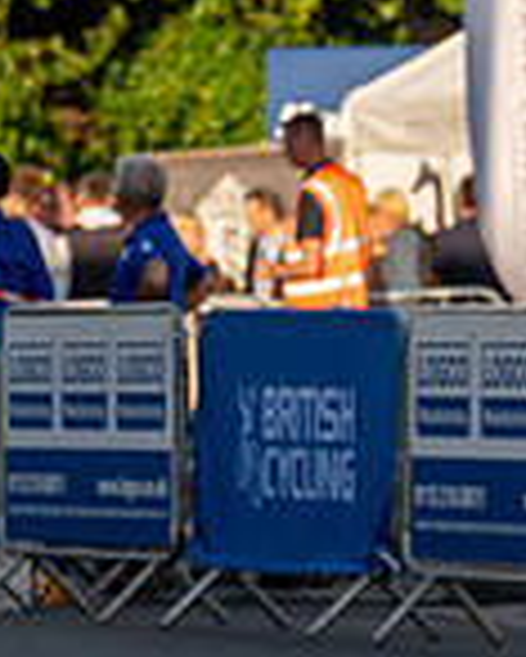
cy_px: 227
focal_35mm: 659
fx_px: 12810
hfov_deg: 2.3
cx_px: -517
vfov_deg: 2.9
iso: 400
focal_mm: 148
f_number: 5
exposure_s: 1/1000
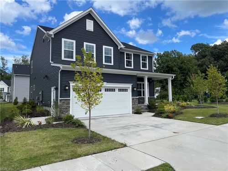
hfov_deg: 67.3
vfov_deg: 53.1
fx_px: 171
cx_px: 114
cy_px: 86
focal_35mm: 26
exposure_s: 1/2882
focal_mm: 4.2
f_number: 1.6
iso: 32
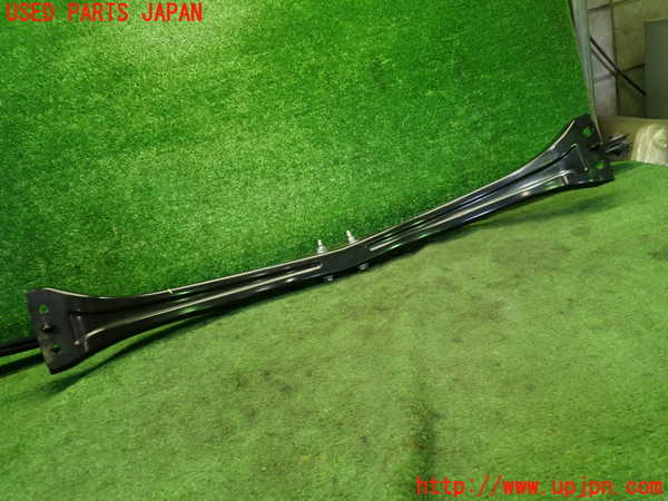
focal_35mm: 30
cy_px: 250
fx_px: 579
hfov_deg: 60.0
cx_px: 334
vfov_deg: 46.8
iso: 200
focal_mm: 5.4
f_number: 2.3
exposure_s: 1/30
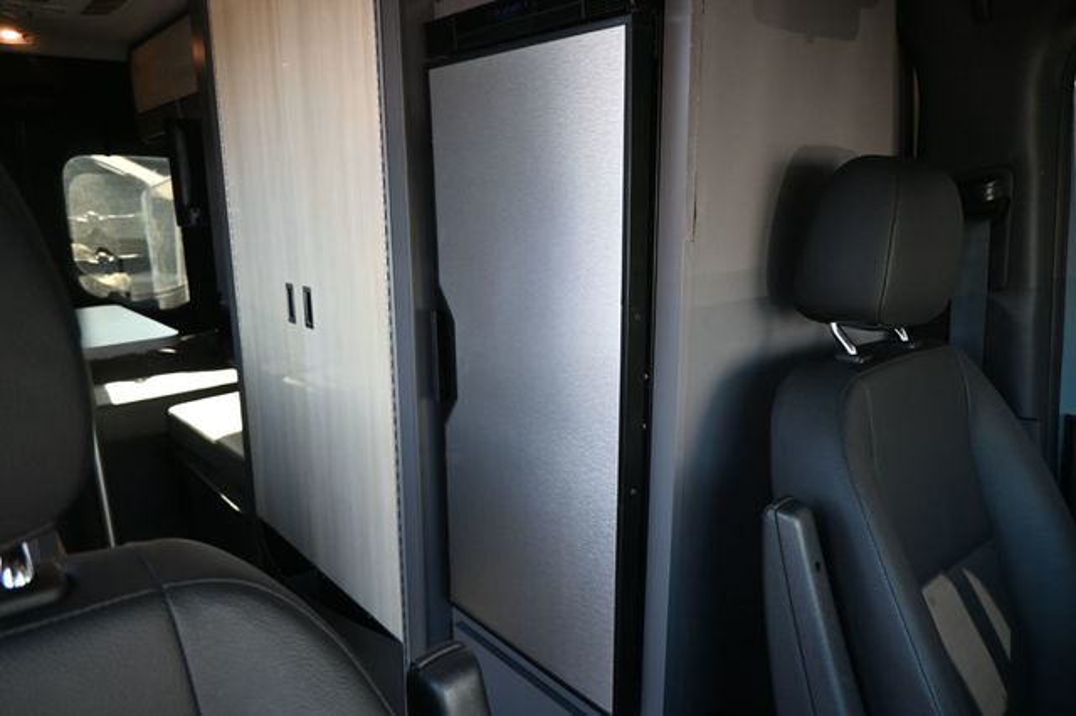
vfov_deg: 53.1
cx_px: 538
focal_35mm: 24
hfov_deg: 73.8
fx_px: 717
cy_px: 358
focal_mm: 16
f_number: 3.5
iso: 800
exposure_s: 1/125
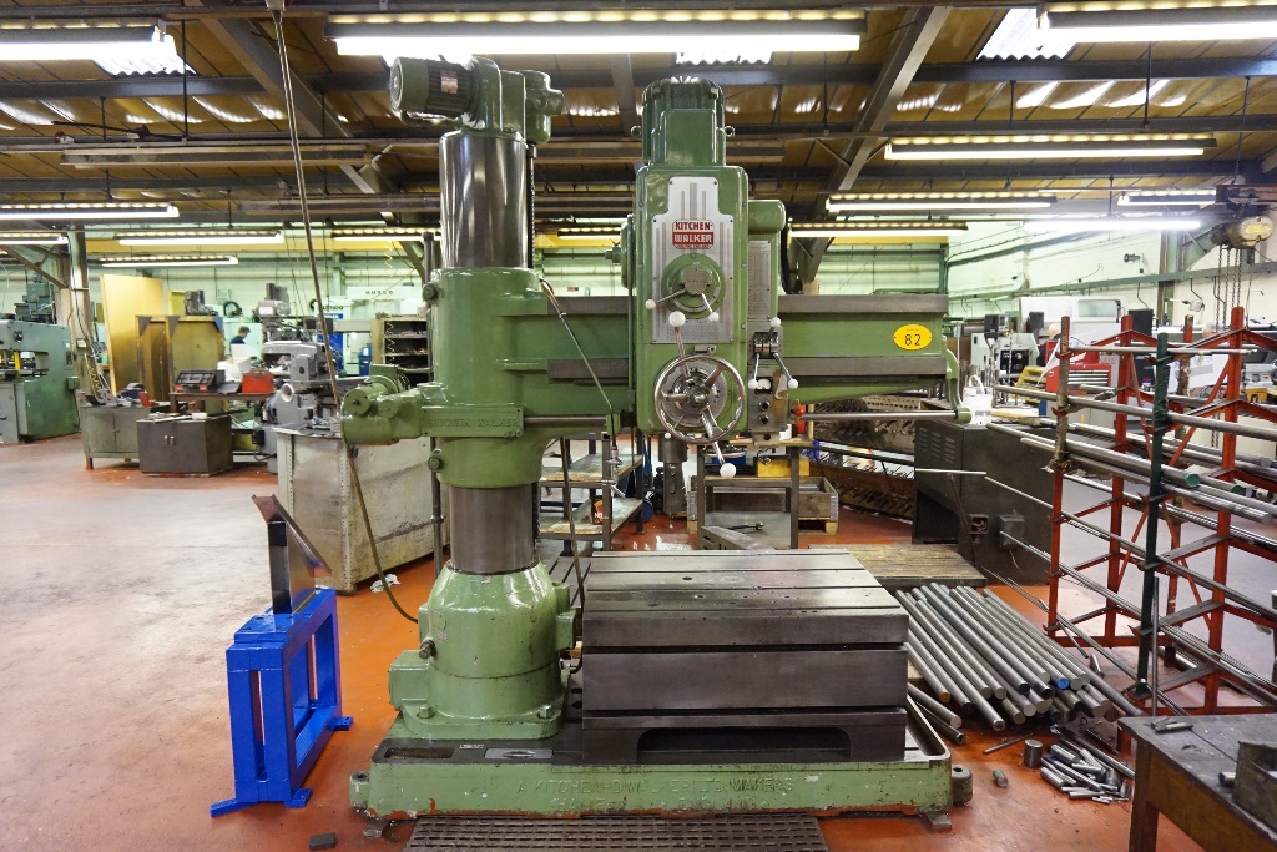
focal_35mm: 24
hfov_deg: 73.7
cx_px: 638
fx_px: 851
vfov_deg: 53.1
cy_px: 426
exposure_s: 1/50
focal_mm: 16
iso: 3200
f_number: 3.5
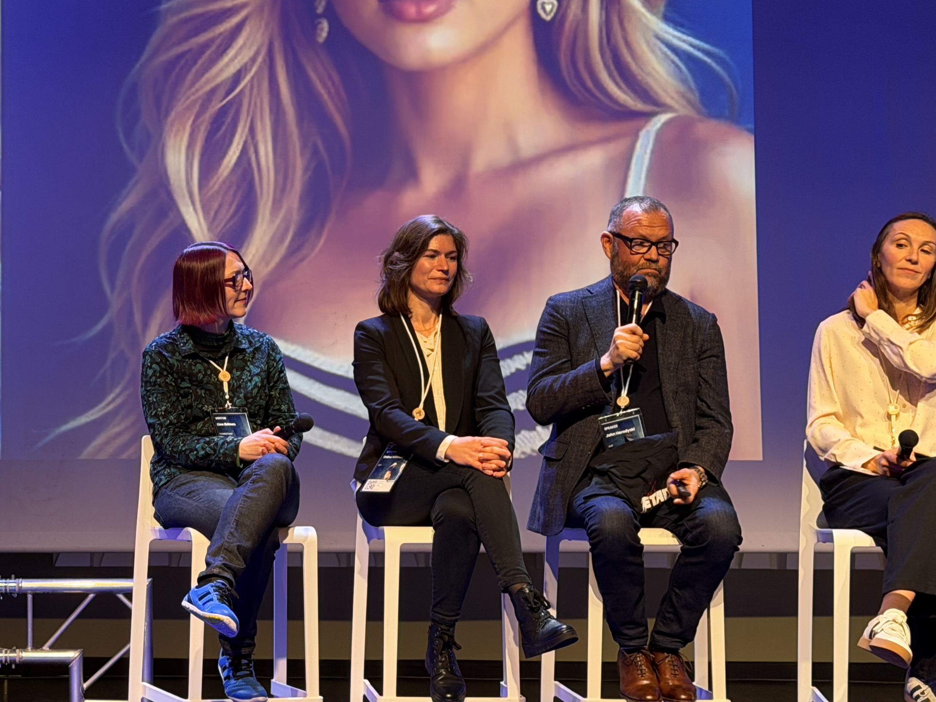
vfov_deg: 16.6
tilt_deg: +0.4
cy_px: 398
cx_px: 131
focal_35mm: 89
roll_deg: +0.2
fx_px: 2406
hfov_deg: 21.6
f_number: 1.78
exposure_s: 1/50
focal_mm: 6.76
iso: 125
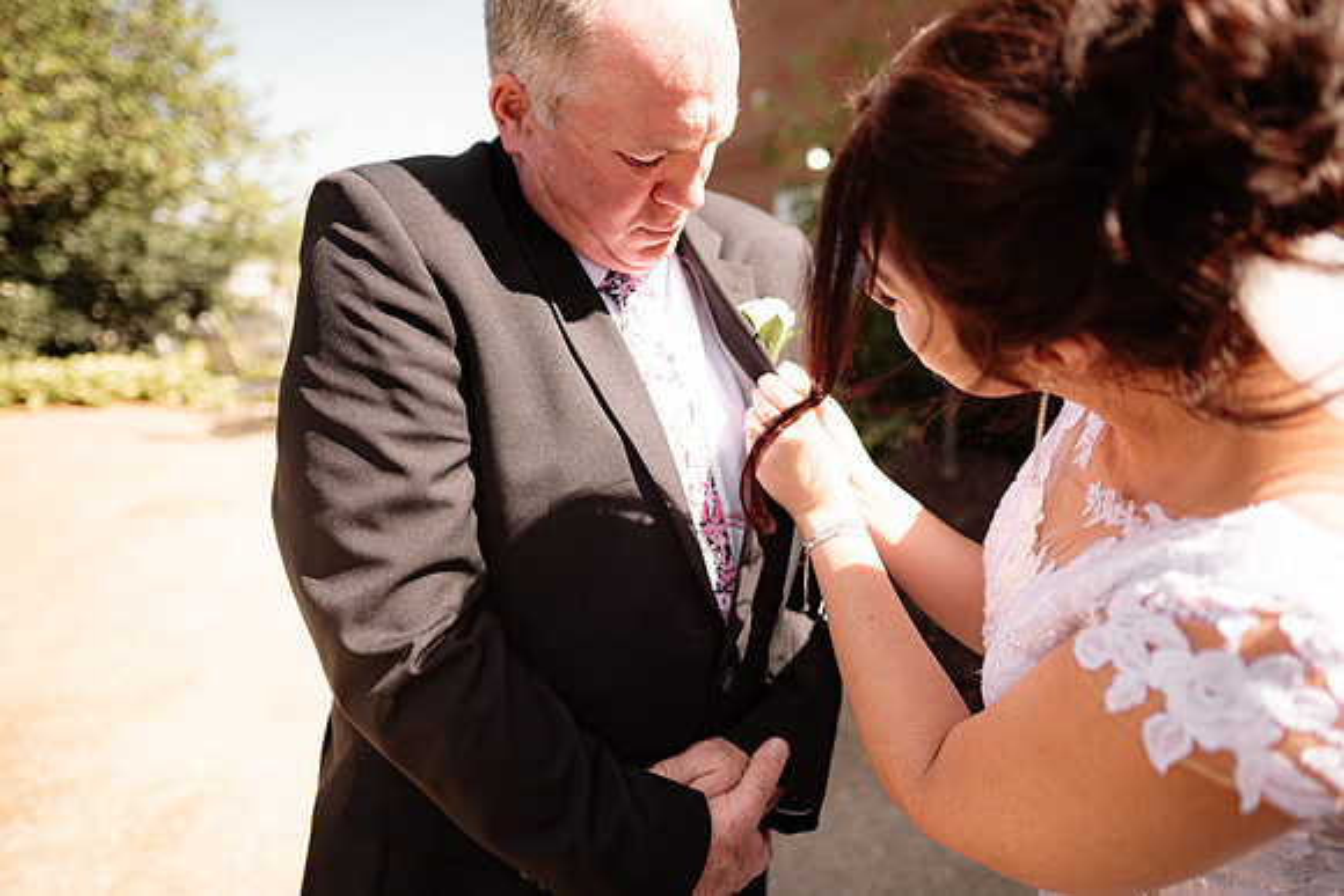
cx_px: 672
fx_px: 896
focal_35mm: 24
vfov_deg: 53.2
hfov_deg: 73.7
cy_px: 448
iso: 125
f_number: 2.2
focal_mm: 24
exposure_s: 1/2000
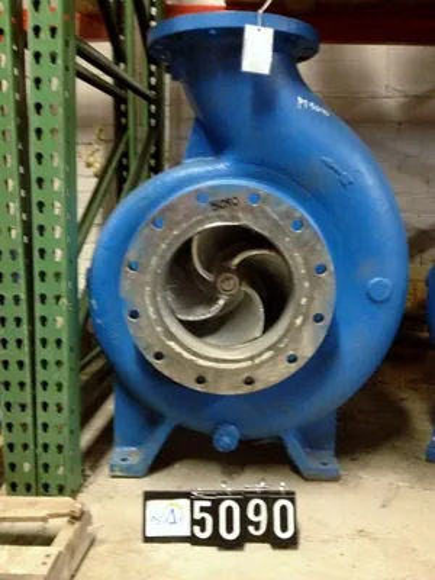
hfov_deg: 40.7
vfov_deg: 52.6
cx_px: 218
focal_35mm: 35
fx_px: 586
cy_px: 290
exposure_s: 1/15
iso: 500
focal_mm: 4.28
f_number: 2.4
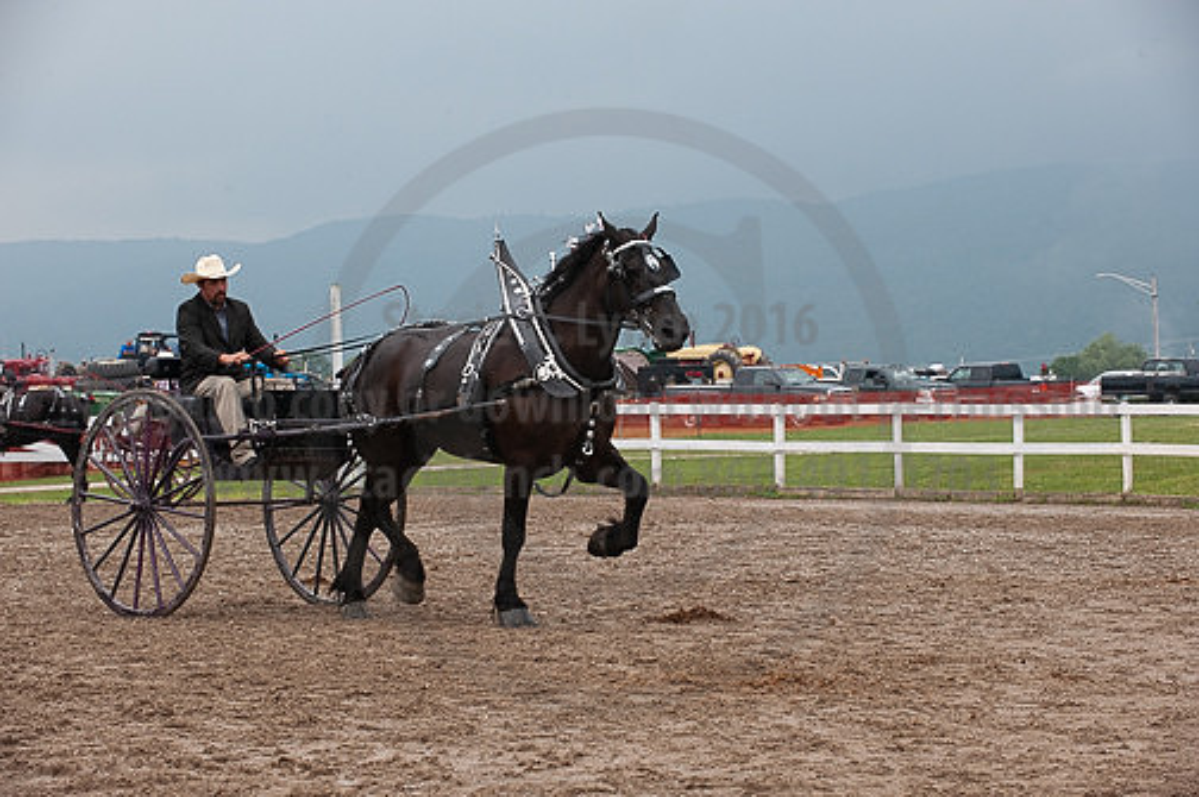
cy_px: 398
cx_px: 600
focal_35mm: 116
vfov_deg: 11.8
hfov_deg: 17.7
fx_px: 3860
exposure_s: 1/800
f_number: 5.6
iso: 1400
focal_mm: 116
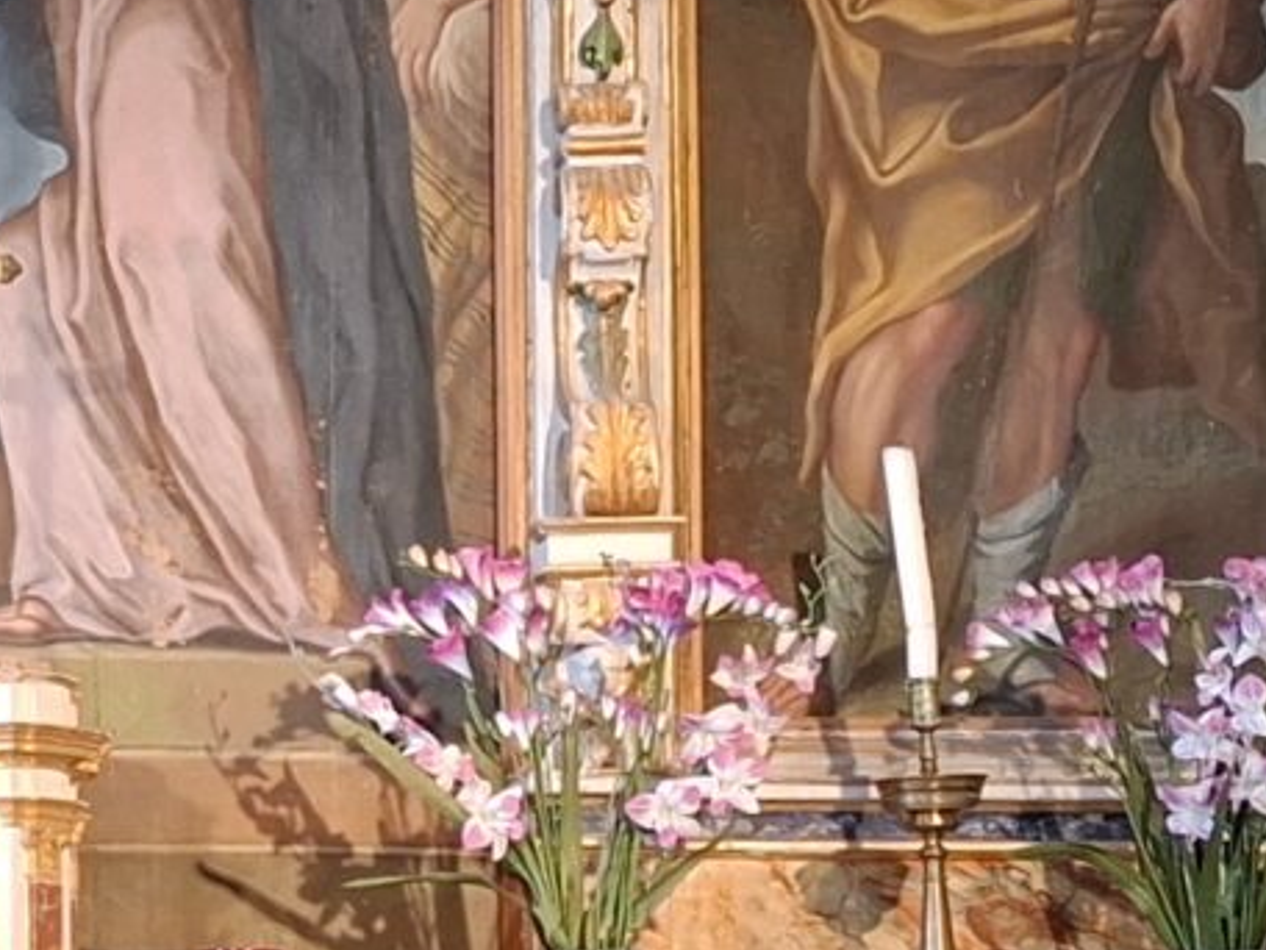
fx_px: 4718
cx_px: -214
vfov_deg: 11.4
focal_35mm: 129
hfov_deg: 14.8
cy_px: 933
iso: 320
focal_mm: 5.54
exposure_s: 1/50
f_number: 1.8
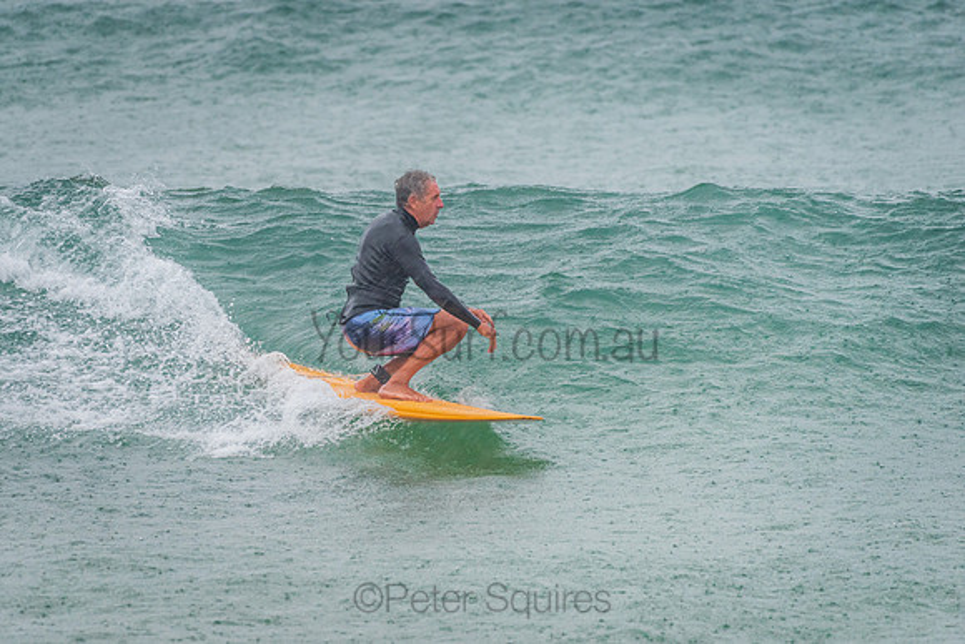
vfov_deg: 2.3
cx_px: 377
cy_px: 285
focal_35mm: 609
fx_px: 16330
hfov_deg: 3.4
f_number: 5.6
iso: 560
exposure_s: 1/320
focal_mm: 500
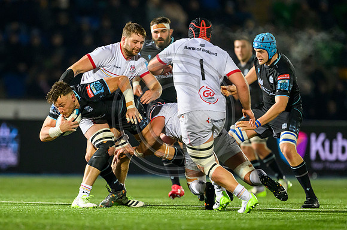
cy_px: 135
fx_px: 5429
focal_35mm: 564
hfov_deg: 3.7
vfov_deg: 2.4
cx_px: 136
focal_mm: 400
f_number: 3.2
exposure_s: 1/1250
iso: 6400
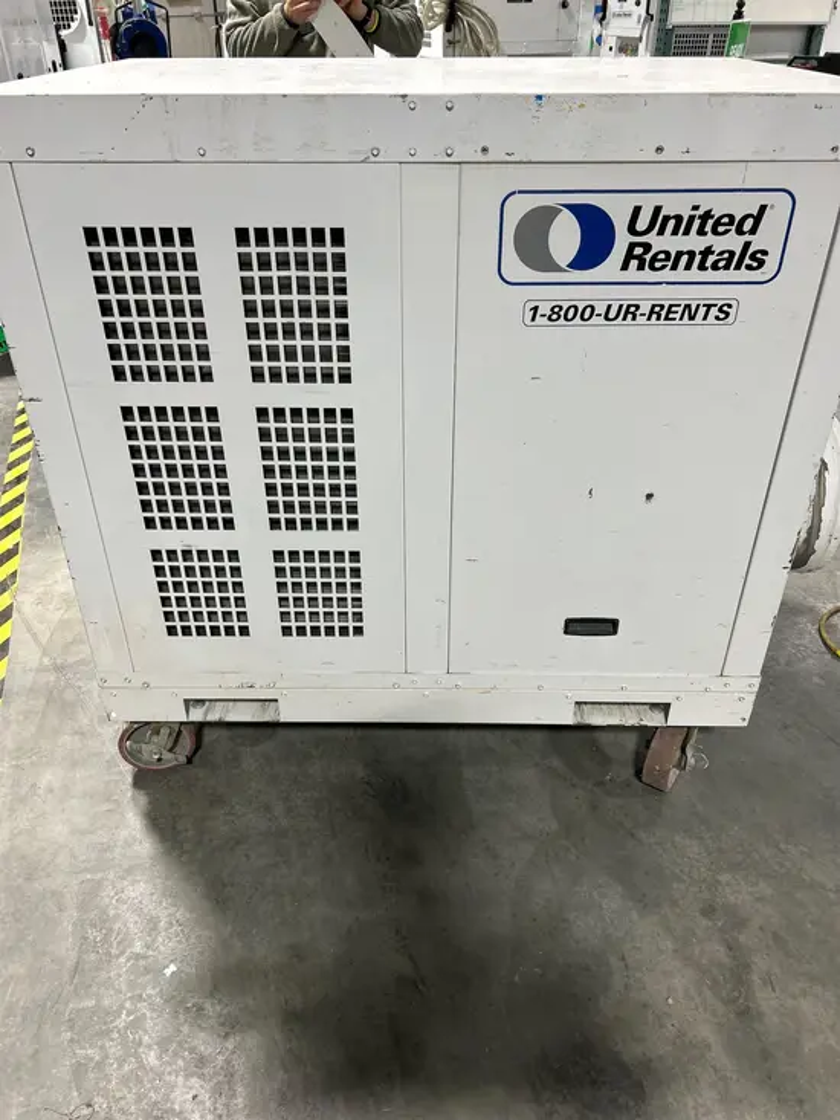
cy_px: 560
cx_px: 420
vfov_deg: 67.3
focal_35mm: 26
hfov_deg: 53.1
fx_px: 841
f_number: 1.5
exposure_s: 1/120
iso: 100
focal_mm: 5.7
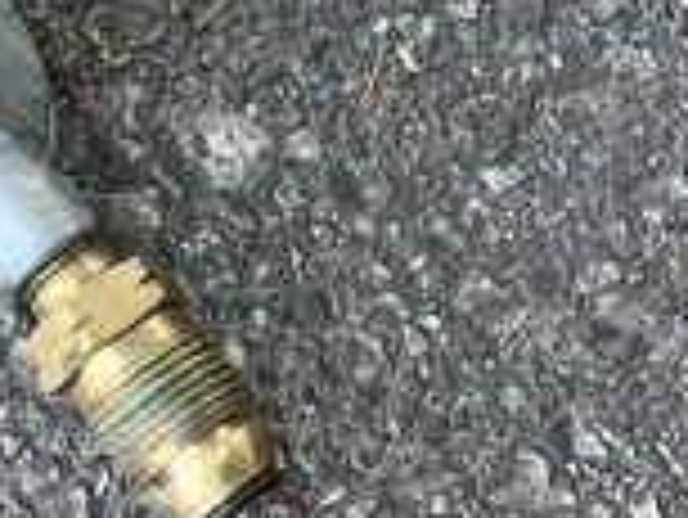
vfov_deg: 18.2
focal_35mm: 81
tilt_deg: -78.7
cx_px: 63
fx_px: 1611
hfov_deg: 23.4
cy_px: 203
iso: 40
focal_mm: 3.3
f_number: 2.4
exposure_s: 1/100
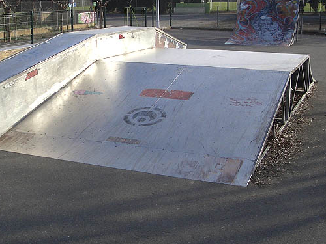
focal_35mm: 56
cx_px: 110
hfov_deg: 34.1
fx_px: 527
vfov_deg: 26.0
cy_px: 83
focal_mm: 5.8
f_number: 4.3
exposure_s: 1/500
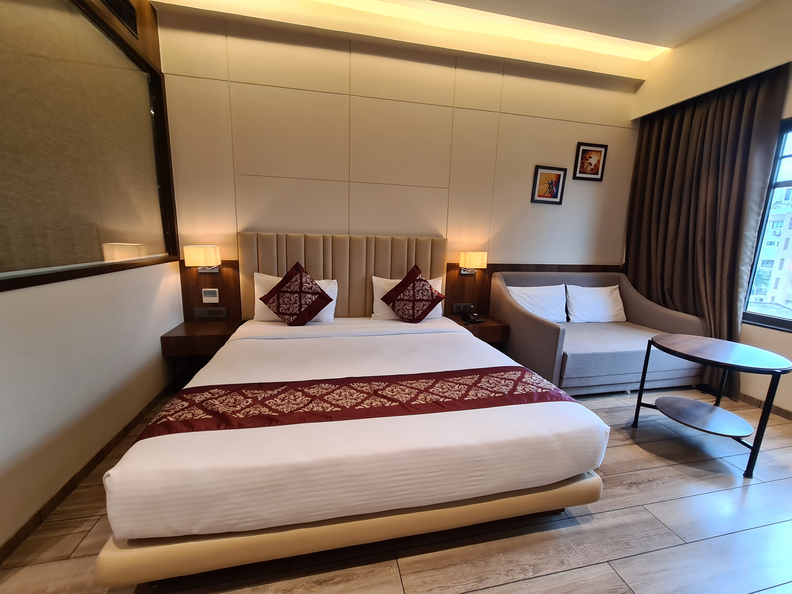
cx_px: 396
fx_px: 297
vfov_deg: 89.9
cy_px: 297
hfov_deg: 106.2
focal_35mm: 13
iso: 160
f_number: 2.2
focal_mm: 2.2
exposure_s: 1/50
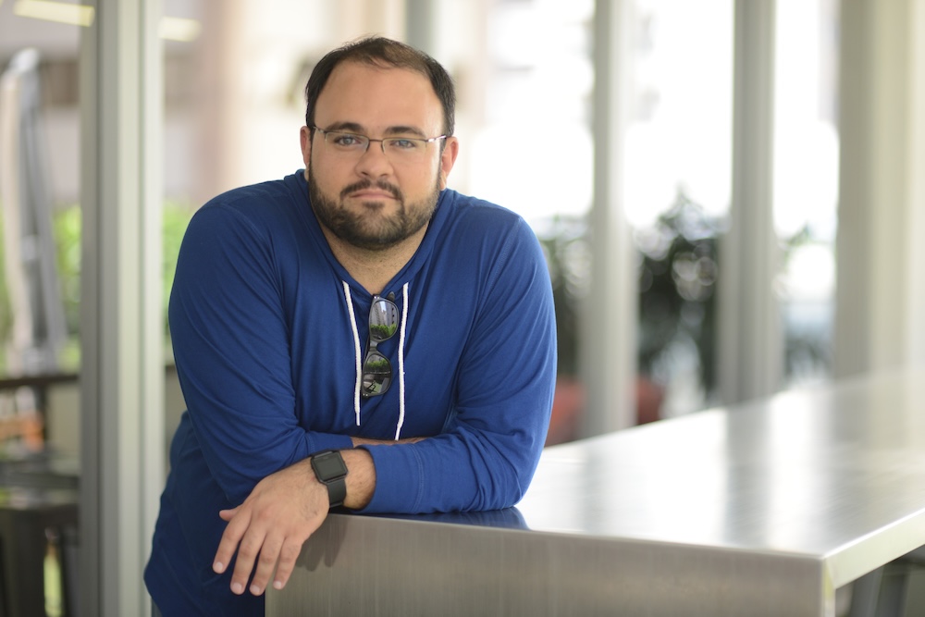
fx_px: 2184
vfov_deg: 16.1
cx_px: 462
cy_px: 308
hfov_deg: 23.9
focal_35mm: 85
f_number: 1.4
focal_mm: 85
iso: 400
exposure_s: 1/1250
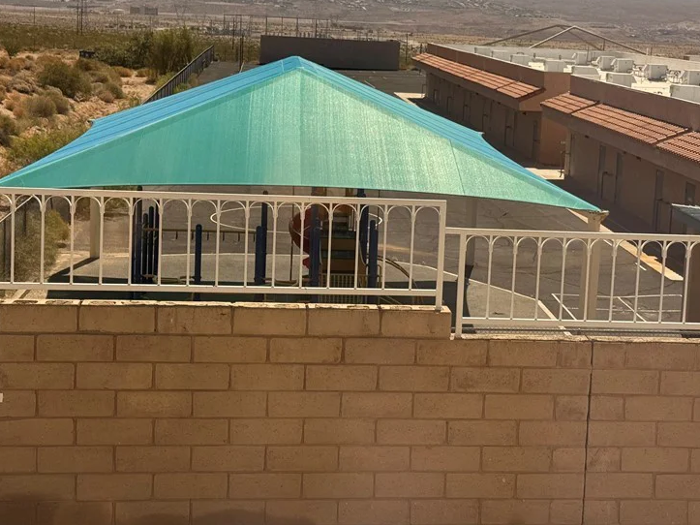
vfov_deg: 21.6
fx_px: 1375
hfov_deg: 28.4
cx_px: 447
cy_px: 201
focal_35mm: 68
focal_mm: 6.76
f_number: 1.78
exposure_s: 1/5848
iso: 64
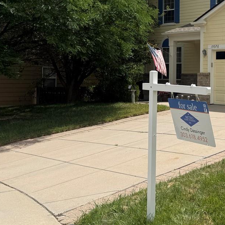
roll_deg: -0.2
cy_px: 70
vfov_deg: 30.8
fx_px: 404
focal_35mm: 55
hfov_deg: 29.3
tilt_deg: +0.7
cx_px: 218
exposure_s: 1/6711
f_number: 1.78
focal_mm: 6.76
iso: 80
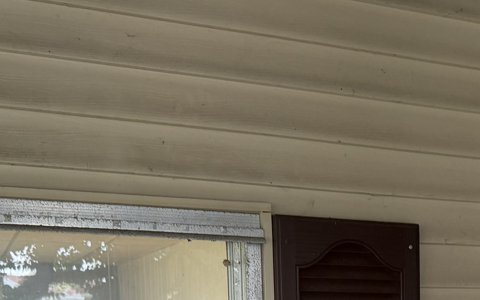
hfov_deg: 29.7
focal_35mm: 67
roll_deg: -0.6
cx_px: 408
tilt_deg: -5.8
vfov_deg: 17.5
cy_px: 445
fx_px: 877
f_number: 1.78
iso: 200
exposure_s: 1/100
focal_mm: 6.76
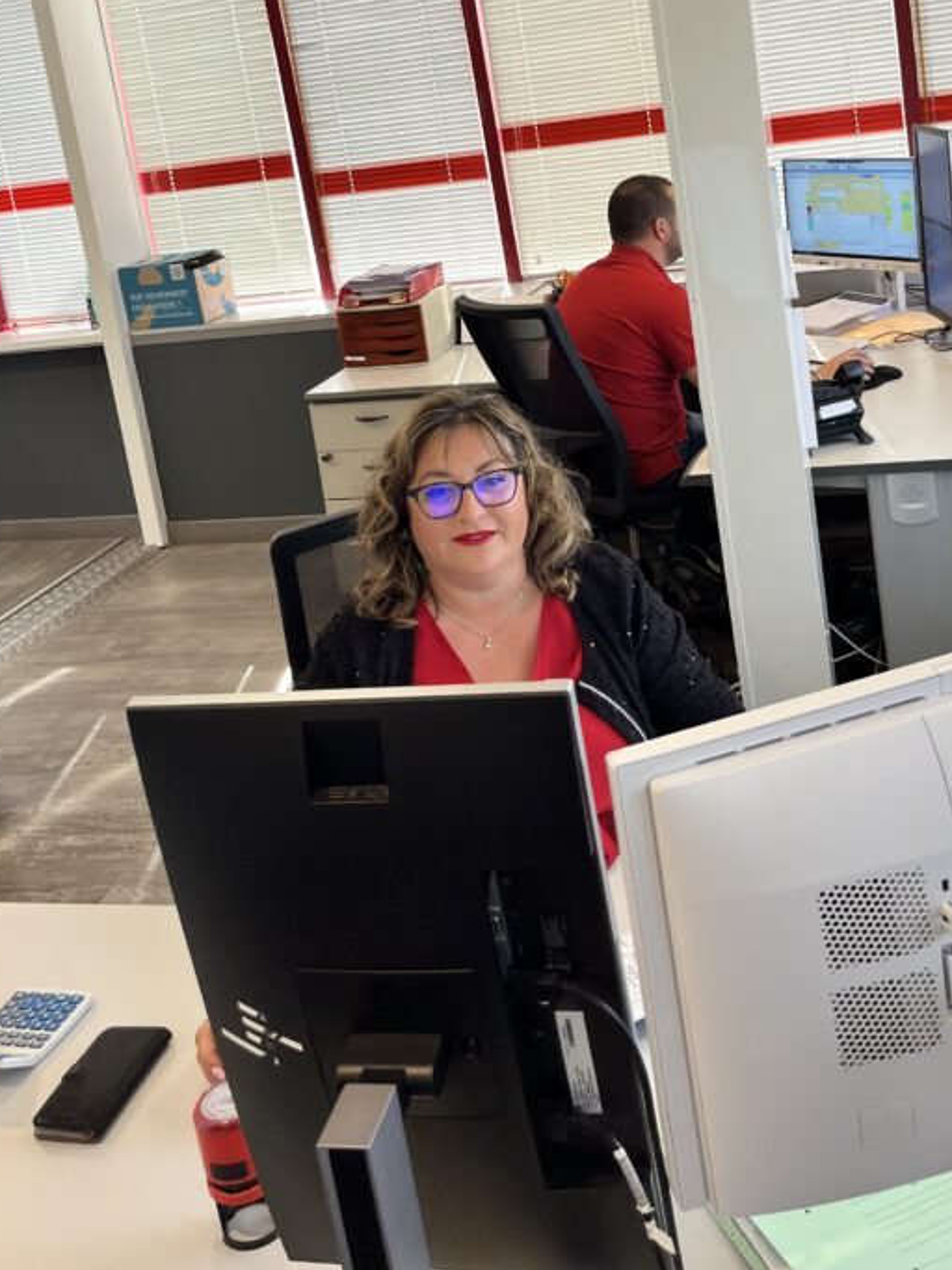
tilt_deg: -9.5
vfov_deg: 46.2
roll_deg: +10.0
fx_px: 1431
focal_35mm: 39
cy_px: 320
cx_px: 582
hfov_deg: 36.6
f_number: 1.6
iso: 80
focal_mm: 5.1
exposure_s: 1/100
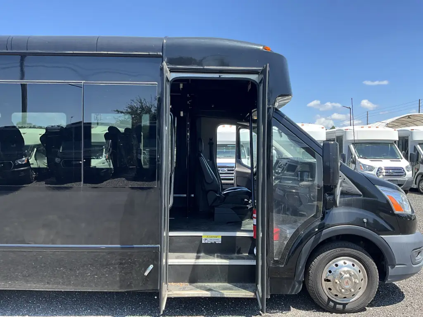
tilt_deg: -0.1
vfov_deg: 48.2
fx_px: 354
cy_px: 158
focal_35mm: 29
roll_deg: +0.5
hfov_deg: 61.7
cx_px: 212
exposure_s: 1/469
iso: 25
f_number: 1.8
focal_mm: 3
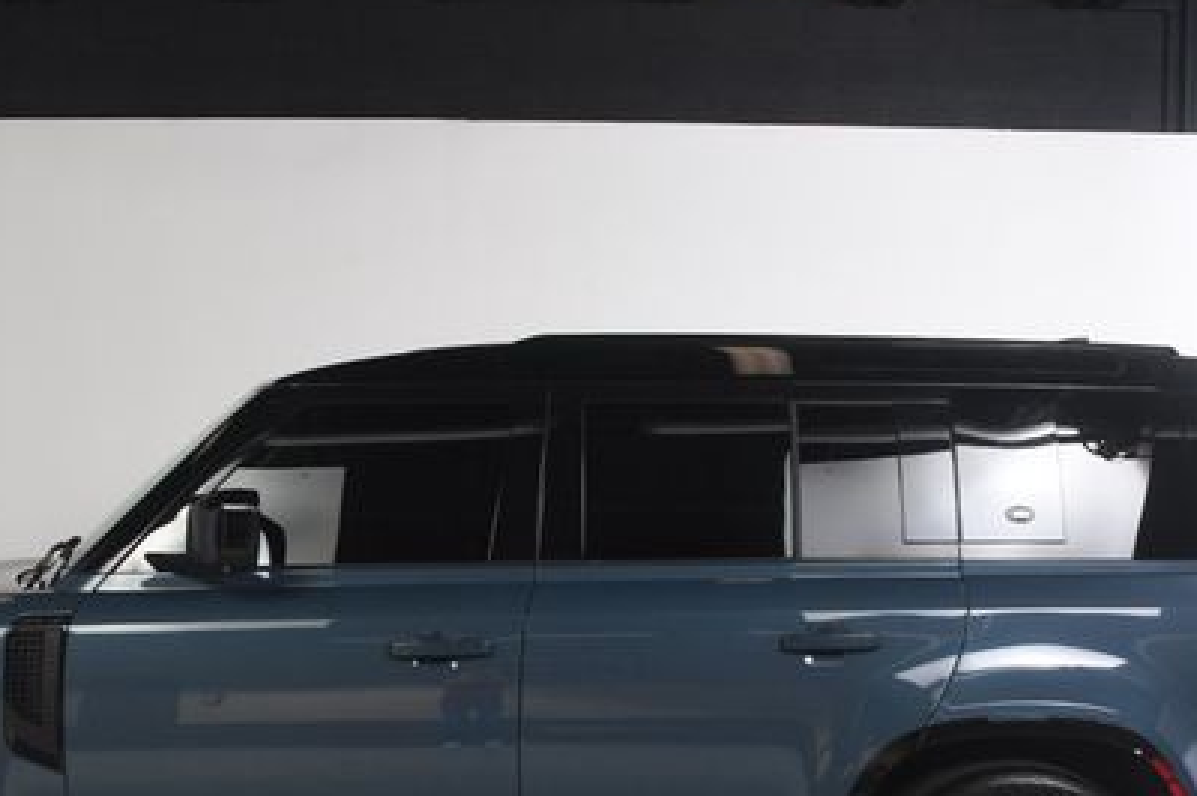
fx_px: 1595
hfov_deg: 40.9
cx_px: 461
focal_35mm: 48
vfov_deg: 27.6
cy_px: 598
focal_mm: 20
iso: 100
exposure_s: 1/160
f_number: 8
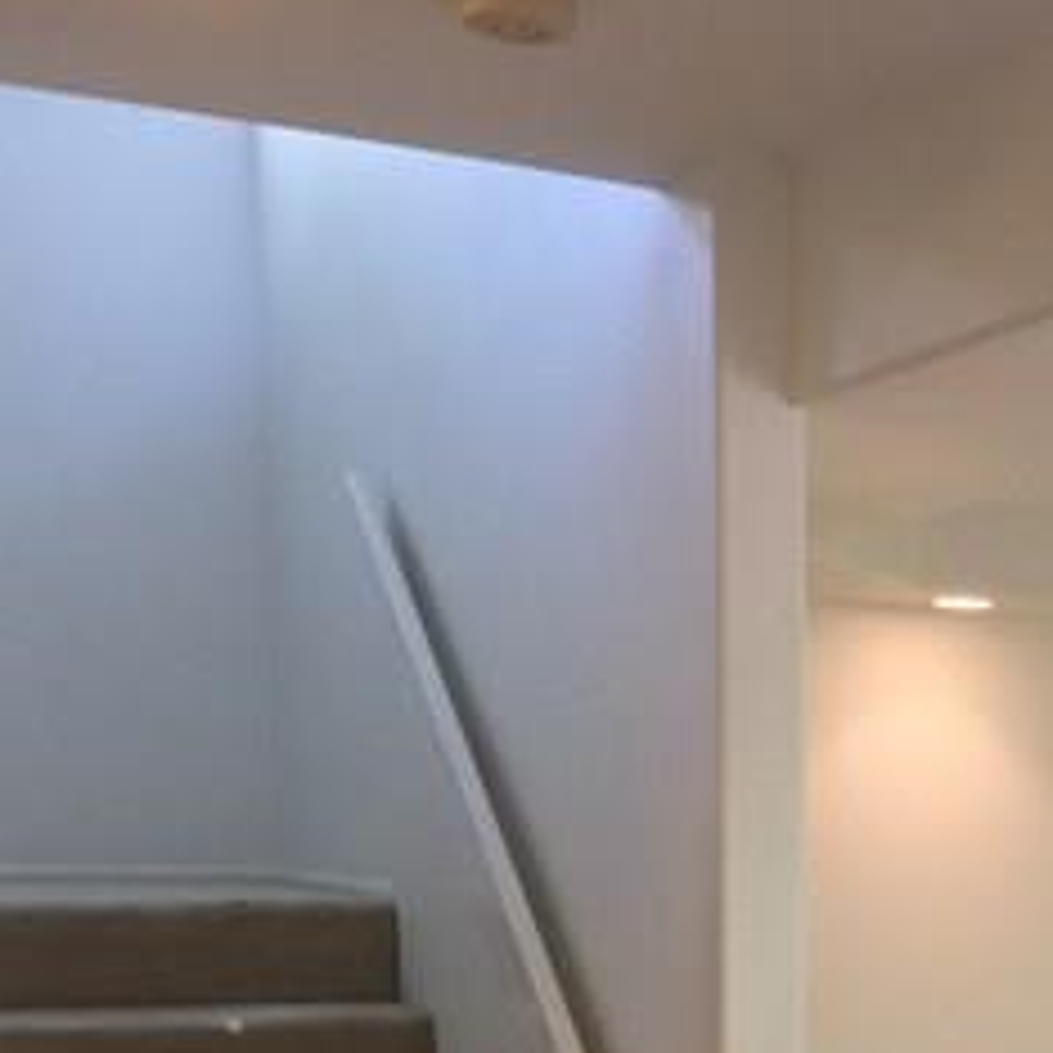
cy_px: 1040
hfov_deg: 22.2
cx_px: 1364
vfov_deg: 23.7
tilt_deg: -5.1
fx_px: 2409
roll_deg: -2.0
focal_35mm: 70
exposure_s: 1/30
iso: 40
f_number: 2.2
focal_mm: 4.15
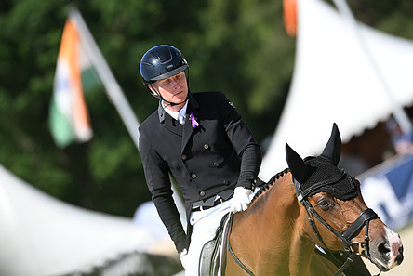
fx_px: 5994
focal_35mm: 522
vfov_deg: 2.6
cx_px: 195
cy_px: 128
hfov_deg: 3.9
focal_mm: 400
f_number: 5
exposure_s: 1/1600
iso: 400
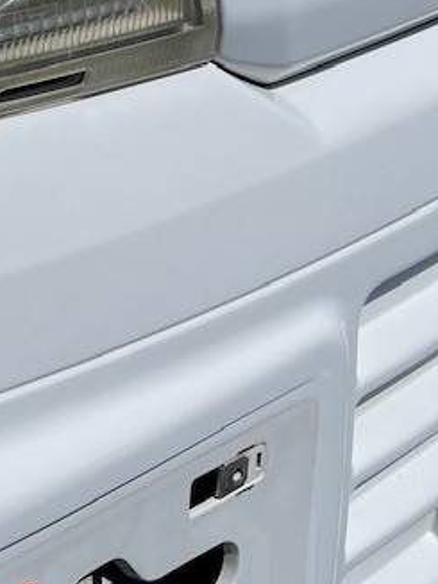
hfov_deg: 14.1
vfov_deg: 19.7
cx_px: -234
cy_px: 59
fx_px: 1654
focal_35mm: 98
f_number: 1.6
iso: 32
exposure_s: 1/10989
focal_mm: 5.1
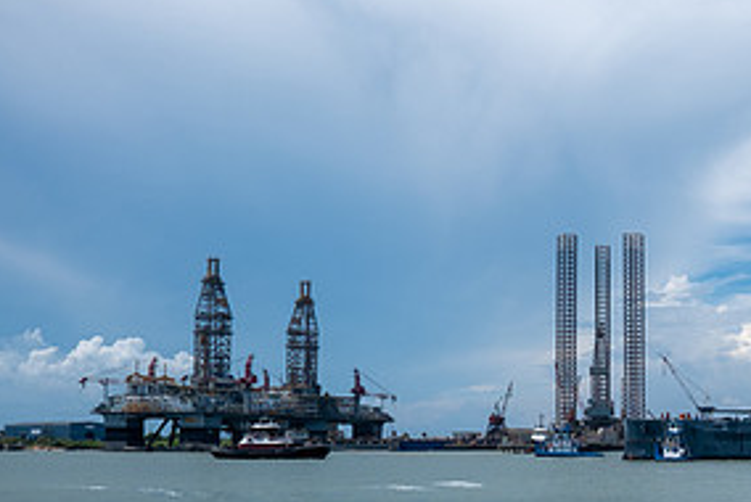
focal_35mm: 49
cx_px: 698
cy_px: 453
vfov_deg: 26.6
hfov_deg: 37.3
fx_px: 1023
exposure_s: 1/800
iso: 160
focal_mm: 16
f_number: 9
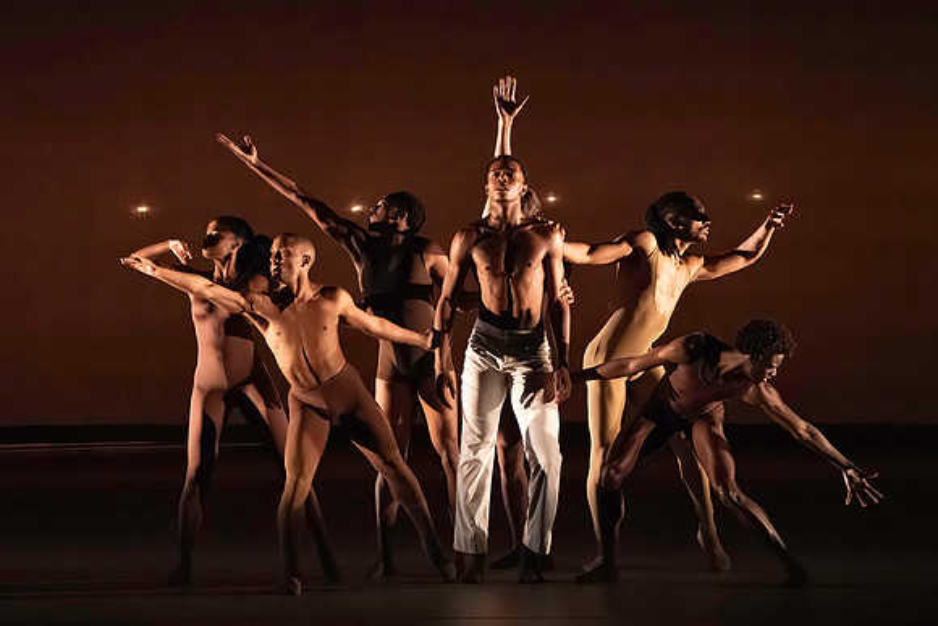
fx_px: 7502
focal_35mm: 288
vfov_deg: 4.8
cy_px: 259
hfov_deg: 7.2
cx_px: 365
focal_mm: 235
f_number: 5.6
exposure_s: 1/400
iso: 20000
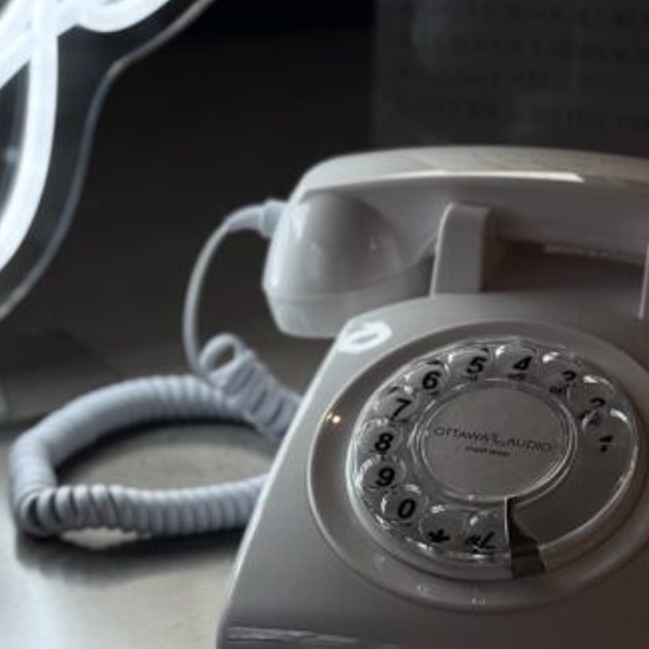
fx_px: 2842
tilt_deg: -20.7
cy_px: 278
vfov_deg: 13.0
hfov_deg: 13.0
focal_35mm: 134
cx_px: 132
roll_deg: +0.2
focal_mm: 6.76
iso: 64
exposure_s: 1/338
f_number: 1.78
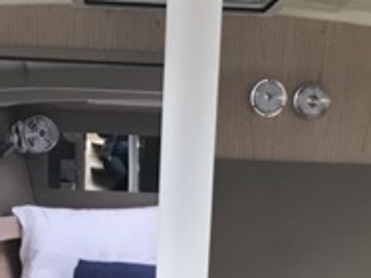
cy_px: 548
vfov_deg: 11.2
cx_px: 163
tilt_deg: -16.5
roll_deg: -0.2
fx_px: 1285
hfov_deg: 16.4
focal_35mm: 120
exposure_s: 1/33
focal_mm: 3.99
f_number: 1.8
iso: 25
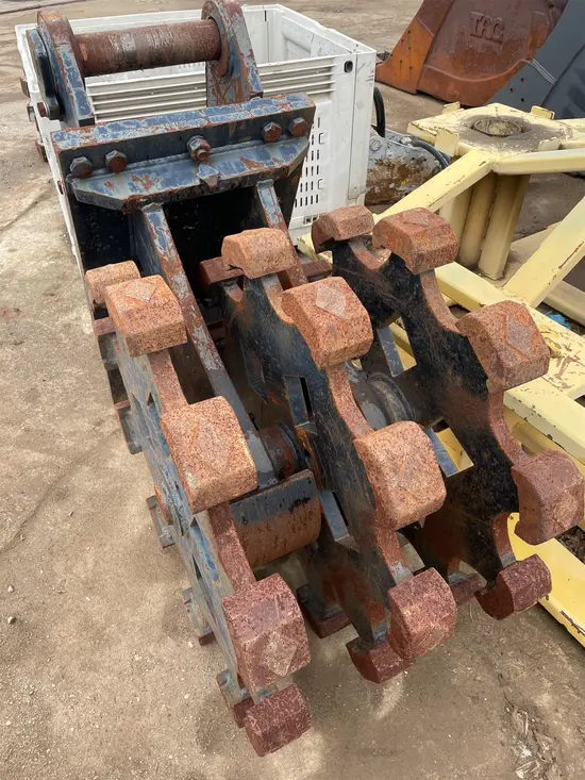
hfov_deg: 53.1
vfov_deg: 67.3
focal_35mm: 26
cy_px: 390
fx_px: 586
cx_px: 292
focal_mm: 4.2
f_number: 1.6
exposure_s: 1/734
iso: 32
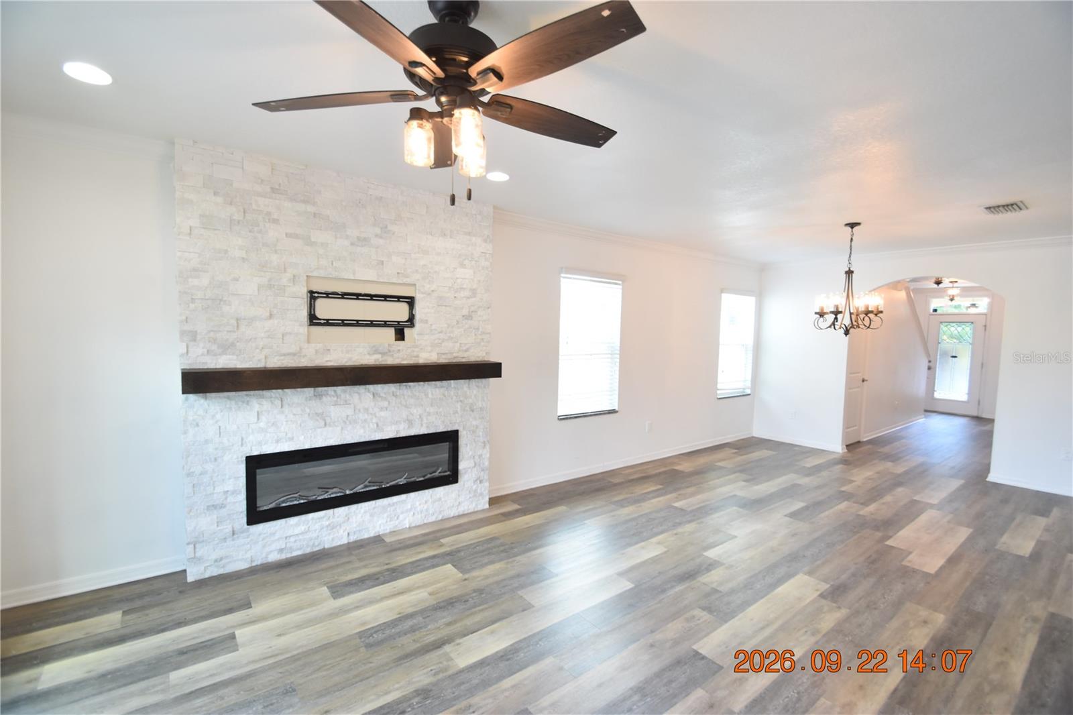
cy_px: 358
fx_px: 447
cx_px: 536
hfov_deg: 100.4
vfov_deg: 77.3
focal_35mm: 15
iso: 560
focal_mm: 10
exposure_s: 1/60
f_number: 4
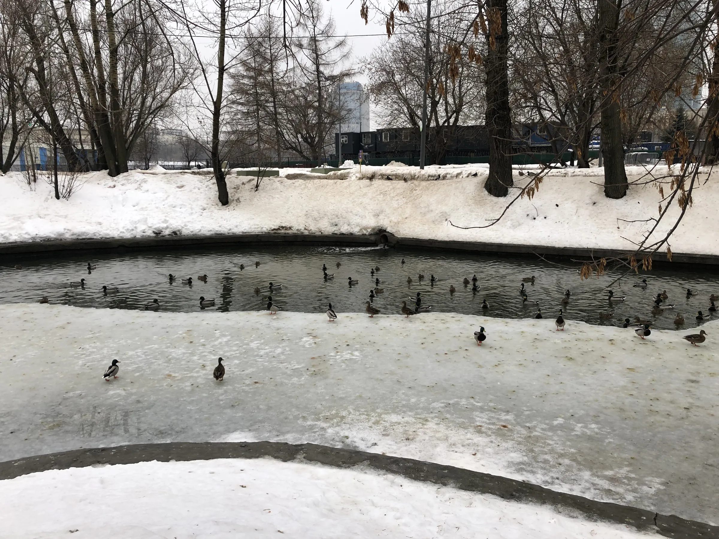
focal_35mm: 28
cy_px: 270
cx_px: 360
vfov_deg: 49.7
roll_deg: +0.4
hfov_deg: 63.4
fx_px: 582
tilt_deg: -10.5
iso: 32
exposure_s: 1/100
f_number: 1.8
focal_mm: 4
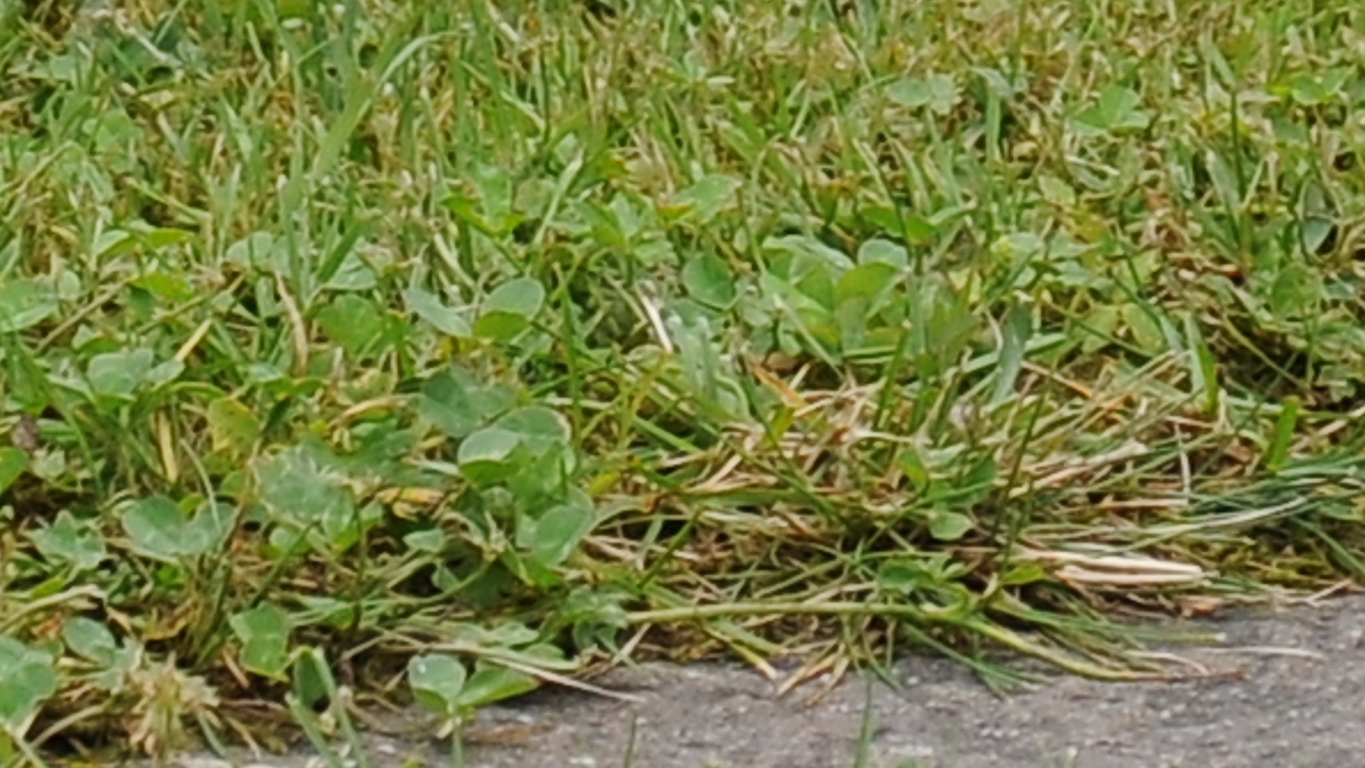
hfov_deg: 2.1
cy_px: -1308
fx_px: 36915
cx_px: 832
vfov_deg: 1.2
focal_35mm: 1020
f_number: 7.1
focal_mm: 90
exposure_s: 1/200
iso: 200
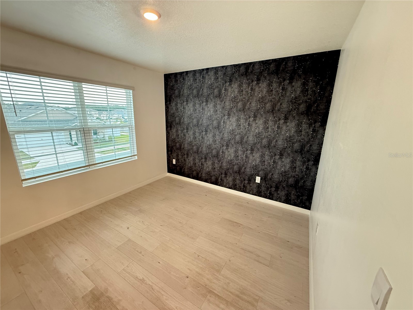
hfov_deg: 102.1
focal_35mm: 14
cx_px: 206
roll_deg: -1.3
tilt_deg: -13.4
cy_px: 155
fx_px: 167
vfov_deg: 85.7
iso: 500
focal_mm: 2.22
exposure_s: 1/60
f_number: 2.2
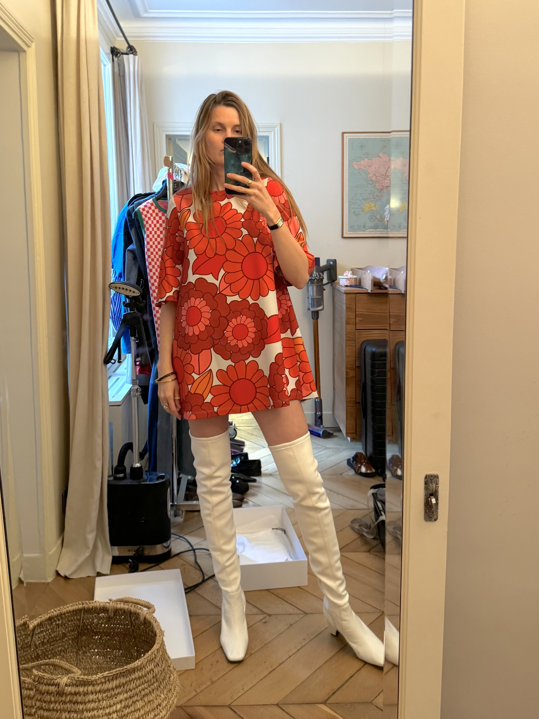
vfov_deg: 71.6
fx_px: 498
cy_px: 360
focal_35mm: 24
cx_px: 270
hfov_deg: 56.8
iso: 400
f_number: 1.78
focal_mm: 6.76
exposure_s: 1/50
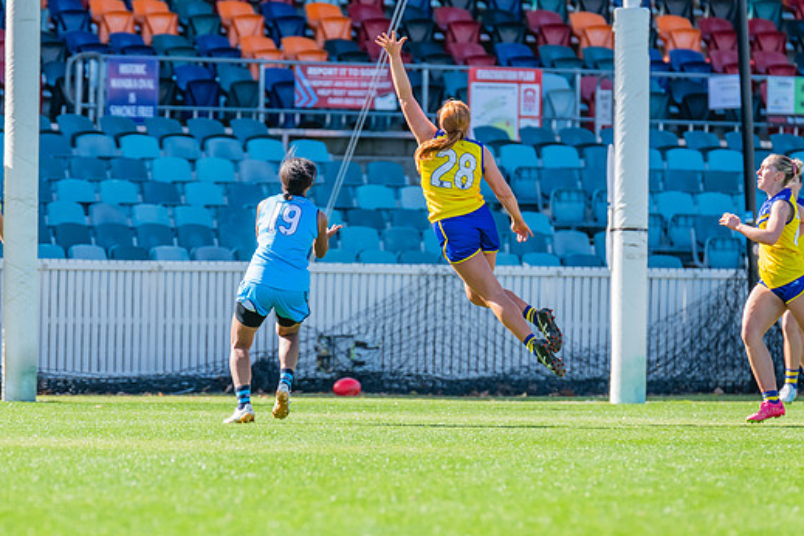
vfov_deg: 2.7
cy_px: 271
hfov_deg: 4.0
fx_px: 11545
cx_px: 322
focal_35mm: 517
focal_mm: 420
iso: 800
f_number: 6.3
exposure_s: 1/1250
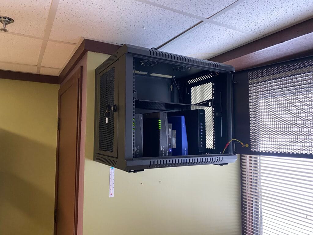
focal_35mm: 26
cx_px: 156
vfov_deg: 53.1
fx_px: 235
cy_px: 118
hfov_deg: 67.3
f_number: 1.8
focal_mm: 4.25
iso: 250
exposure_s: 1/60
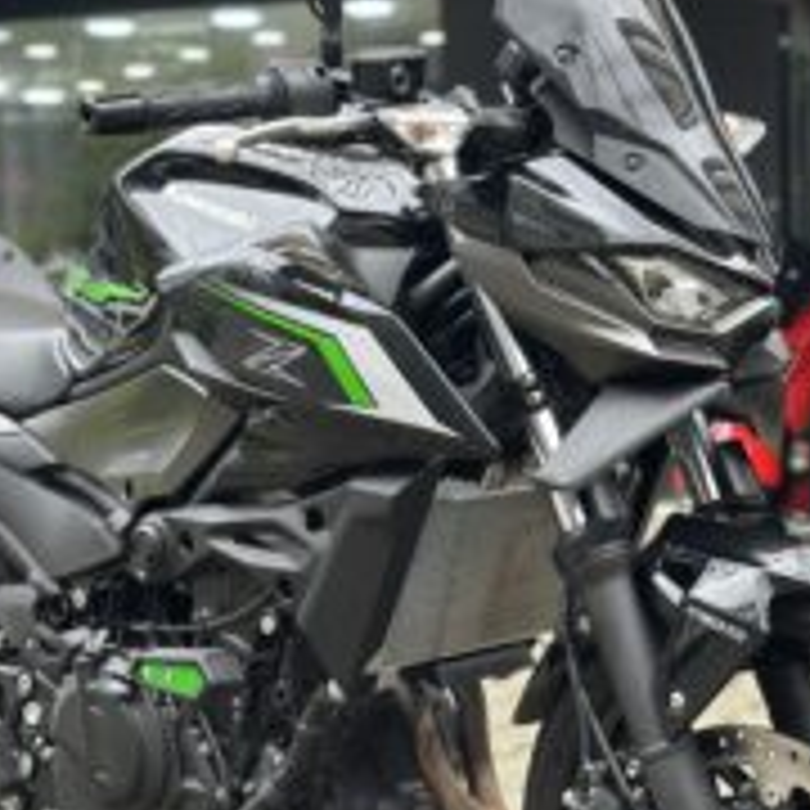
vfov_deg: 19.7
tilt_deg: -1.9
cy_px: 475
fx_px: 2330
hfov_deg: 19.6
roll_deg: +0.5
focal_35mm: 88
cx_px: 576
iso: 80
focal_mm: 6.86
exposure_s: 1/392
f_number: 1.78
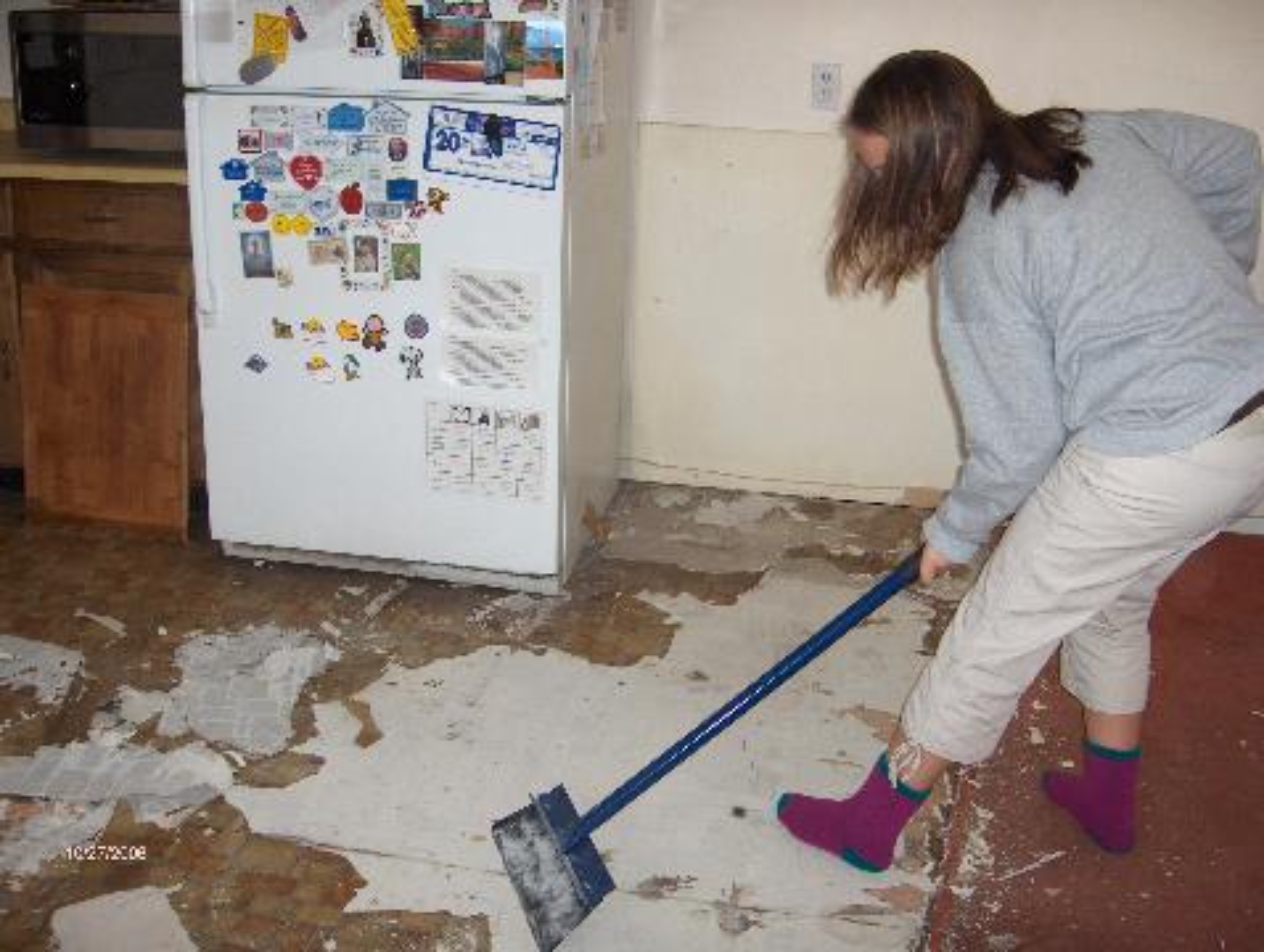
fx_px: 1426
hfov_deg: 47.8
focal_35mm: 39
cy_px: 476
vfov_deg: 36.9
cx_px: 632
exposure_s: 1/114
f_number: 2.8
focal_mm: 8
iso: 100
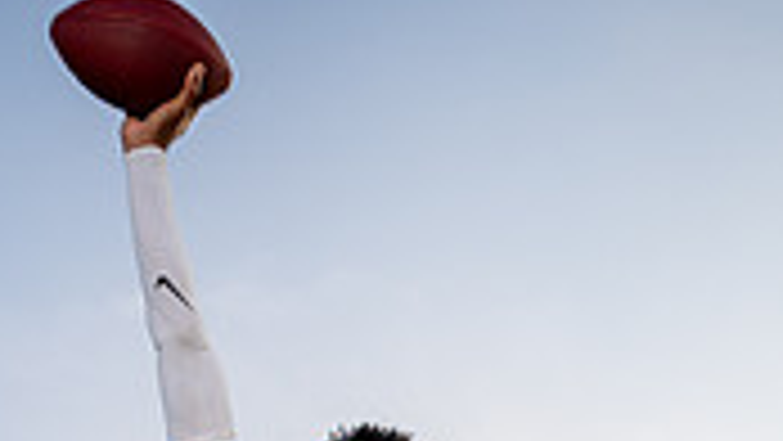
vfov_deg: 11.0
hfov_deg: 22.4
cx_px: 266
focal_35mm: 95
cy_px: 1004
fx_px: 1973
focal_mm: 35
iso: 400
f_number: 4
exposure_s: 1/250
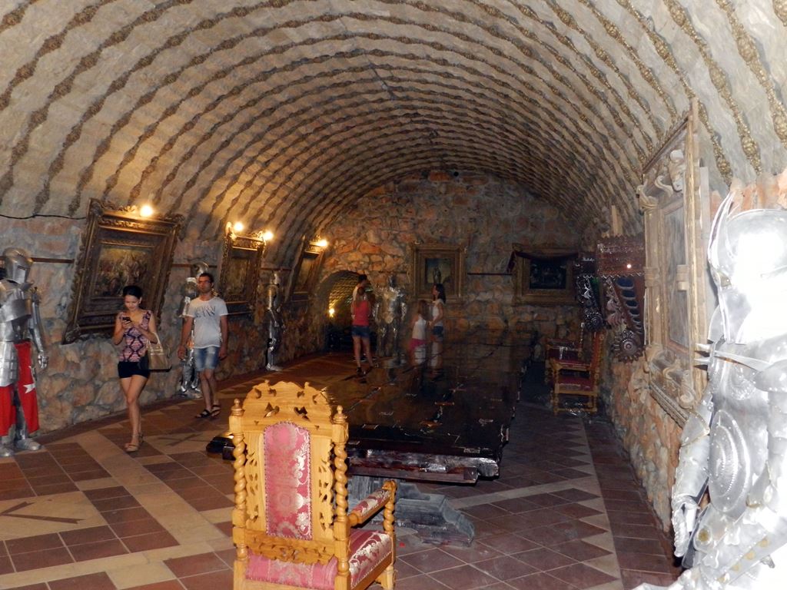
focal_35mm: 32
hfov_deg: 56.8
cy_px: 295
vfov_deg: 44.2
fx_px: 728
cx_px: 394
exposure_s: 1/30
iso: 800
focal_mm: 5.6
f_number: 3.7
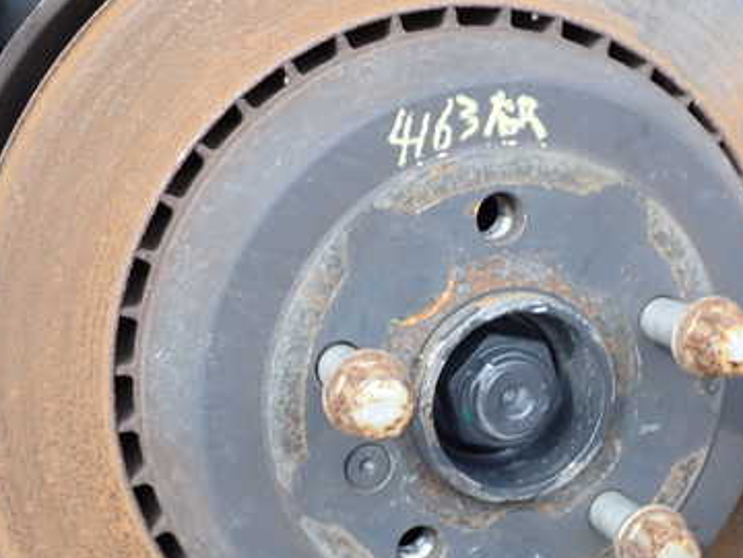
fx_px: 1073
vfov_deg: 29.0
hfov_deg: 38.2
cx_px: 398
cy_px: 333
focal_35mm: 50
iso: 100
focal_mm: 5.4
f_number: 3.2
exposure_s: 1/100
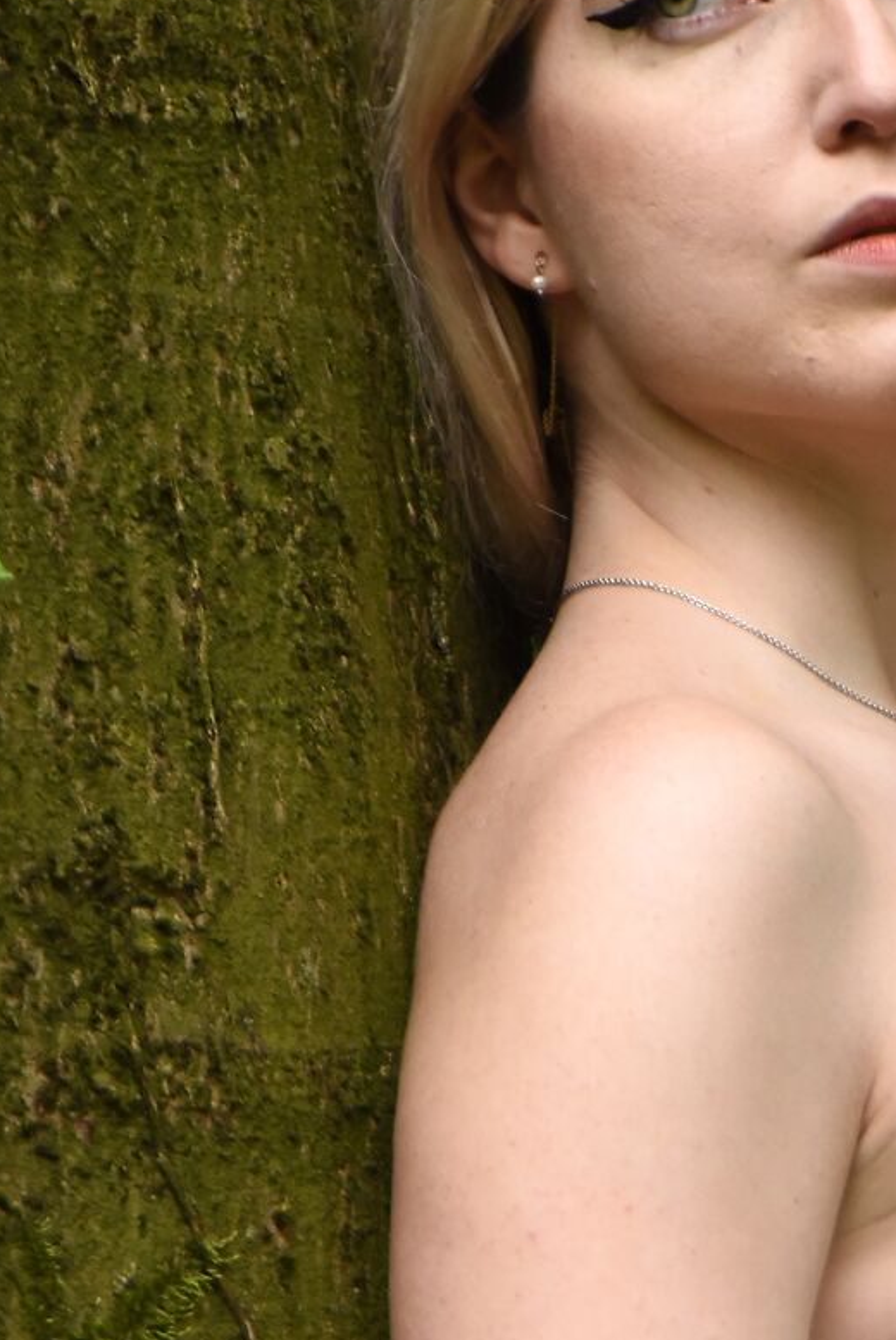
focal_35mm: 370
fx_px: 13788
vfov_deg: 5.6
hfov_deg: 3.7
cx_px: 1068
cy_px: 994
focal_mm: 120
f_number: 5.6
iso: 1000
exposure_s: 1/250
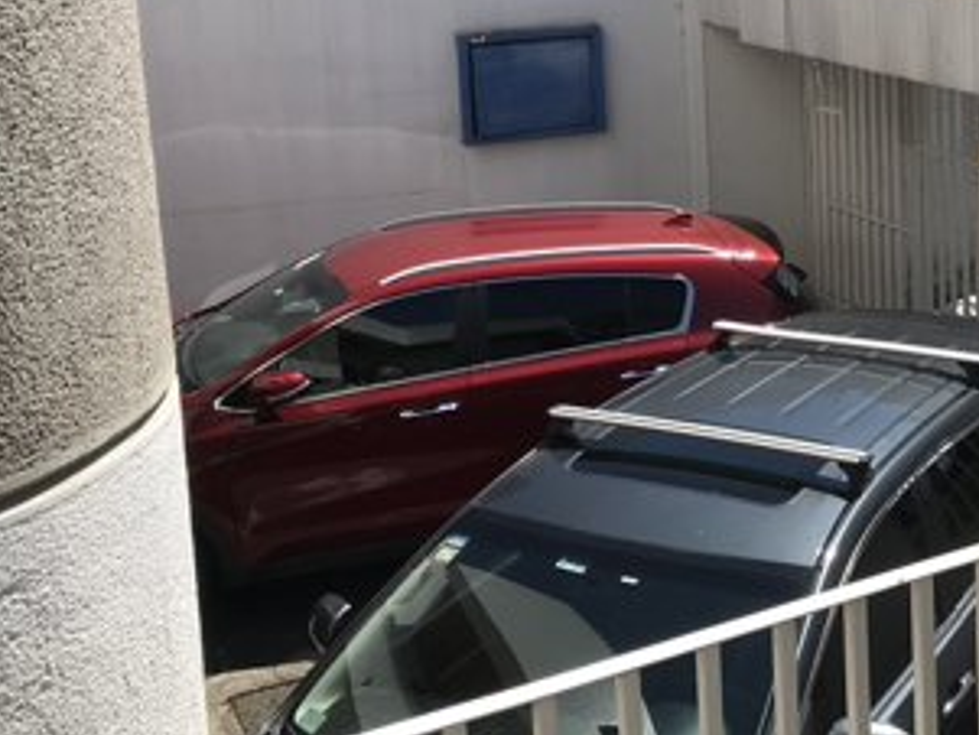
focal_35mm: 59
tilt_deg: -9.3
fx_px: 1669
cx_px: 951
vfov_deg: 24.5
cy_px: 159
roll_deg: +1.2
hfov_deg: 30.6
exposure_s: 1/2591
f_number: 1.8
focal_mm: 3.99
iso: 20
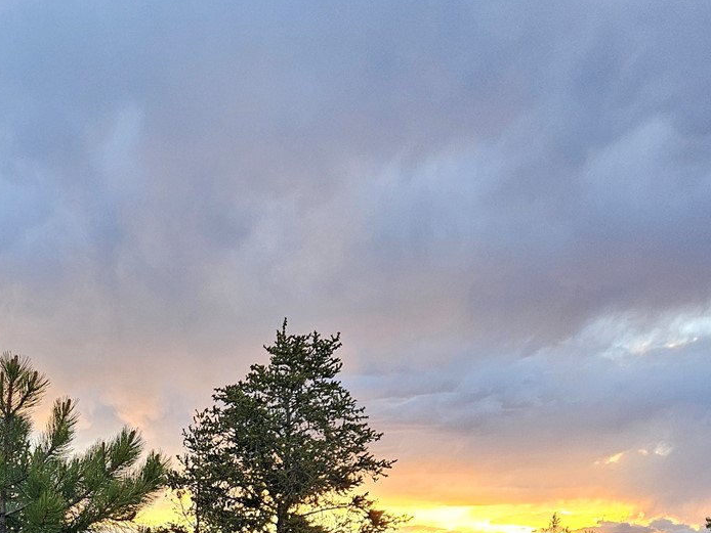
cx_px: 6
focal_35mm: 53
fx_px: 1089
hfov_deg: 33.2
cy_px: 585
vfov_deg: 25.5
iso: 100
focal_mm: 5.4
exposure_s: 1/180
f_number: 1.8
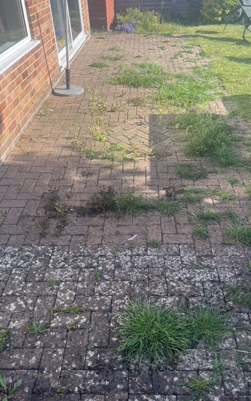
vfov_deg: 62.9
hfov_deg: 41.8
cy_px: 198
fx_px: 328
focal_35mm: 30
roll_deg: +3.3
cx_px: 135
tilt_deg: -36.2
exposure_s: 1/992
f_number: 1.6
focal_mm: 5.1
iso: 50
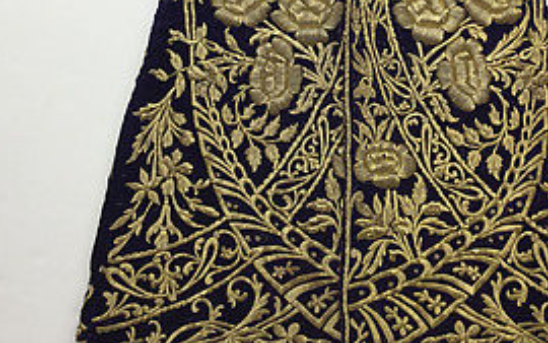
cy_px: -28
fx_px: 1091
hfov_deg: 28.1
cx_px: 357
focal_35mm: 73
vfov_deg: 17.3
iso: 32
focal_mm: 3.3
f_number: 2.4
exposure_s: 1/60
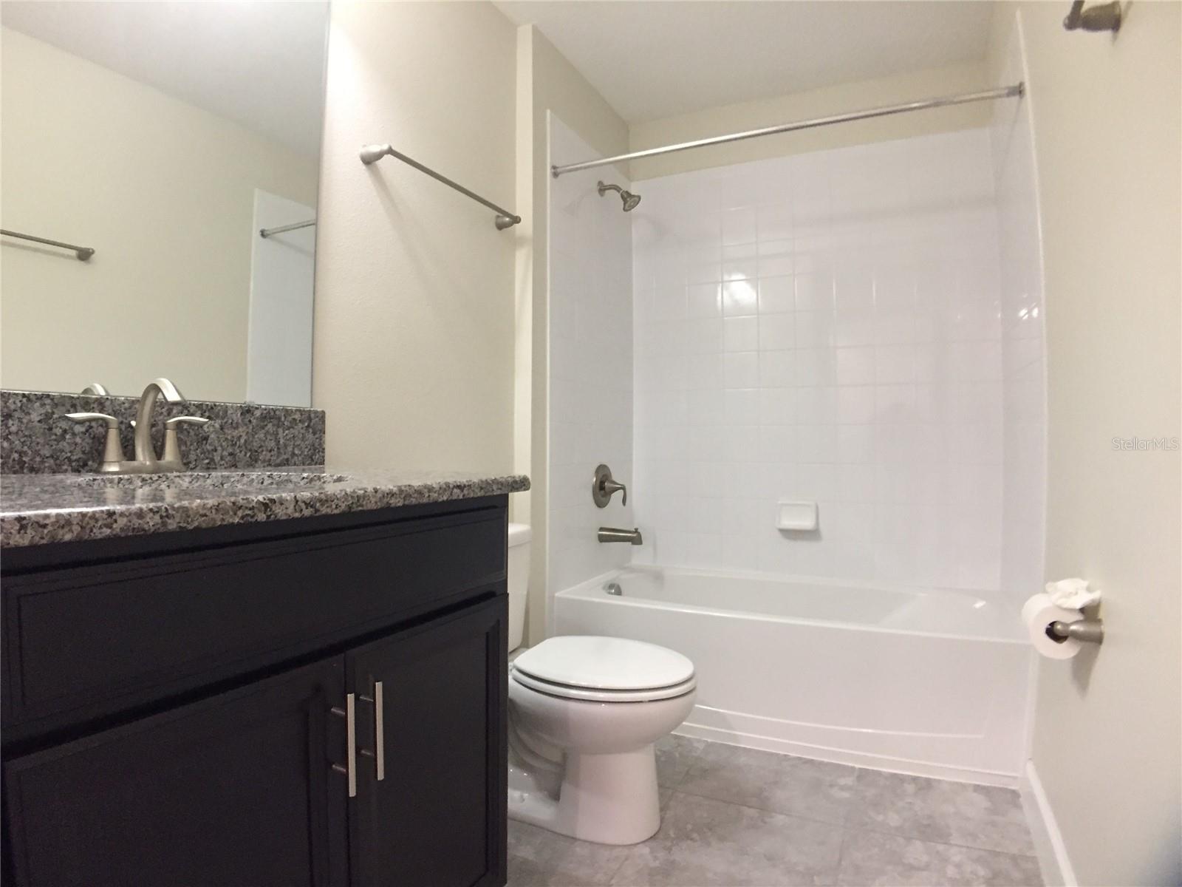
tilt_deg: +0.1
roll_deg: +0.8
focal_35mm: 29
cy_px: 444
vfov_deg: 48.2
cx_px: 591
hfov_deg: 61.7
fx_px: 990
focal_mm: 4.15
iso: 250
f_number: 2.2
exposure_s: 1/24
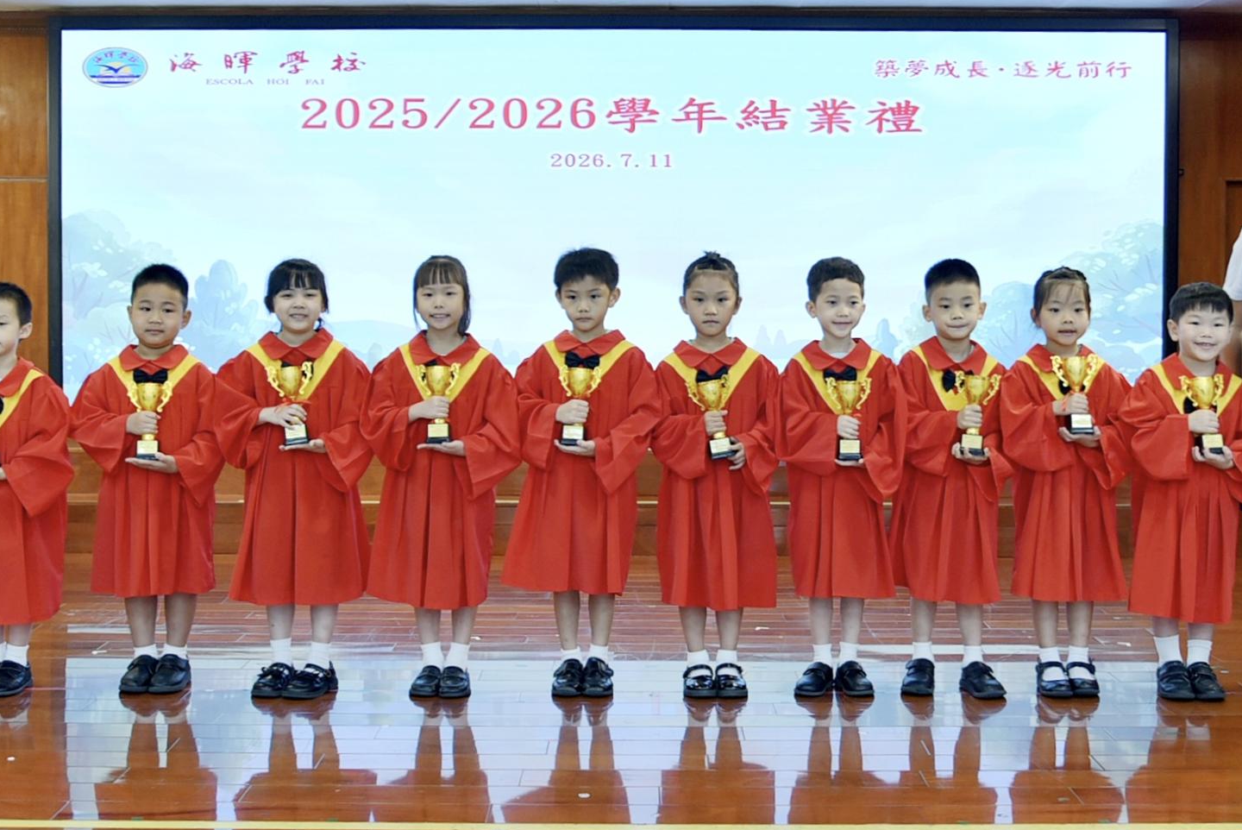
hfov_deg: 58.6
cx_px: 670
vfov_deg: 41.1
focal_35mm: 32
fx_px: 1105
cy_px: 367
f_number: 4.8
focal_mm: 24
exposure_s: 1/90
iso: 400
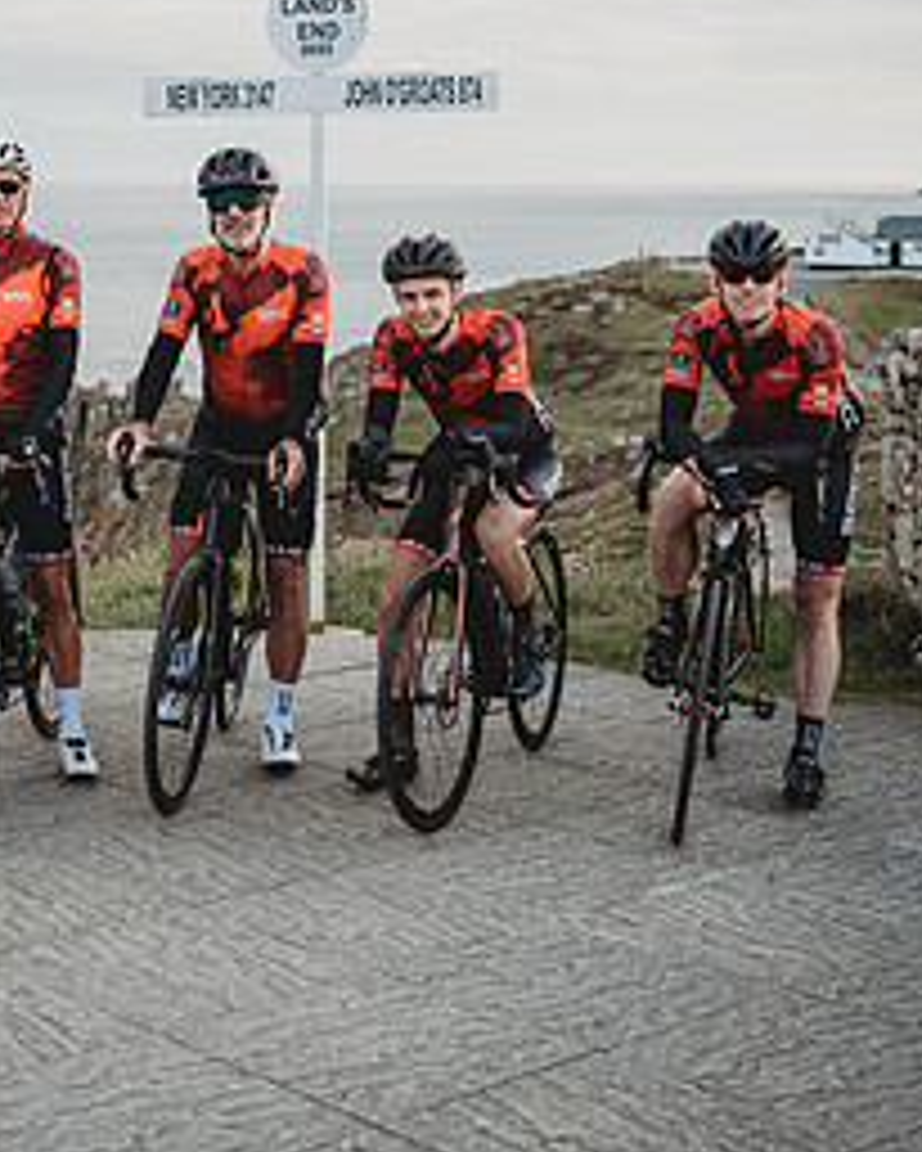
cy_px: 297
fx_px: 2250
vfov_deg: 28.3
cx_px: 259
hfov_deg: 23.0
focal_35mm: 66
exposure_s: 1/400
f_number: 2.8
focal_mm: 40
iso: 100
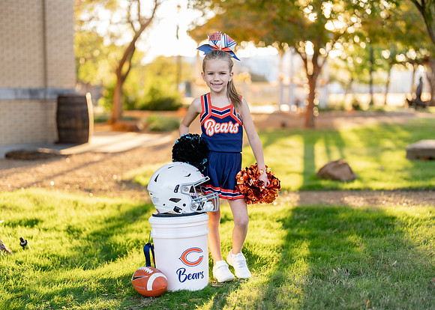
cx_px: 205
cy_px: 164
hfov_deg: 34.1
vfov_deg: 24.7
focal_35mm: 57
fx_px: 709
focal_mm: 50
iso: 100
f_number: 1.2
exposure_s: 1/400
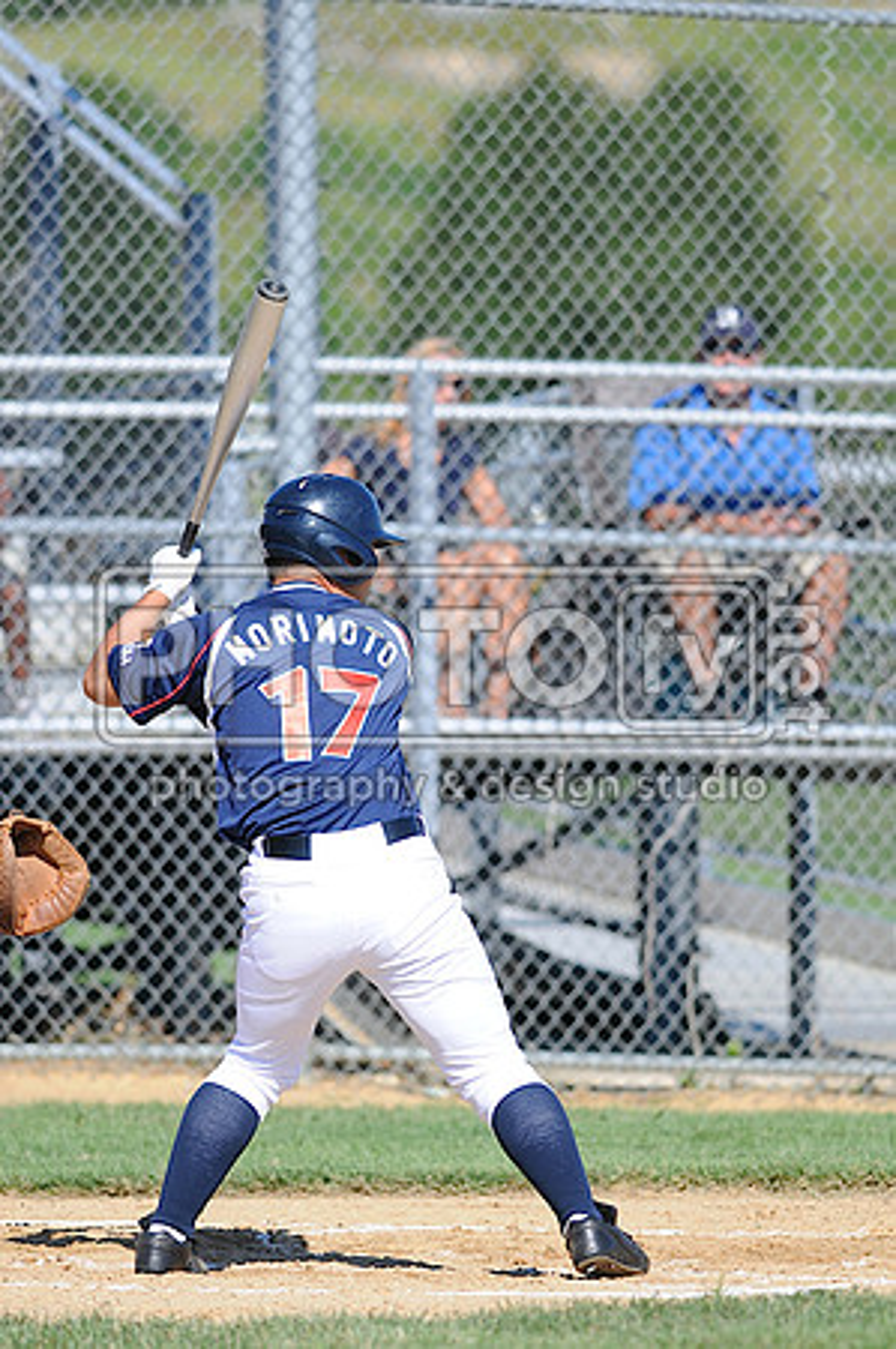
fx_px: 16838
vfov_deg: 4.6
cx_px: 448
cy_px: 674
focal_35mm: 450
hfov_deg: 3.0
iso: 200
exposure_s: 1/1250
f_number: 4
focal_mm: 300
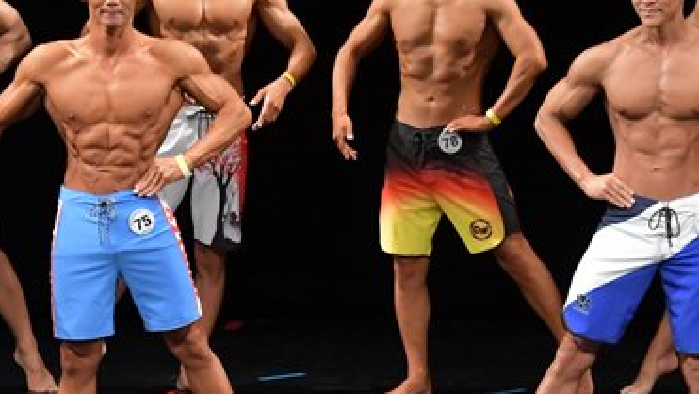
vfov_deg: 3.0
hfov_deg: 5.3
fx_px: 7583
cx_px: 223
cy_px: 153
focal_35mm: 409
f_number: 5.6
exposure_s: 1/400
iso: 3200
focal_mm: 125
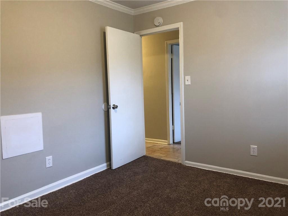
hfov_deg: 63.4
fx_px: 233
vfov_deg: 49.7
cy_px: 108
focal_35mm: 28
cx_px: 144
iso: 40
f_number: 1.8
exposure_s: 1/15
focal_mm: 4
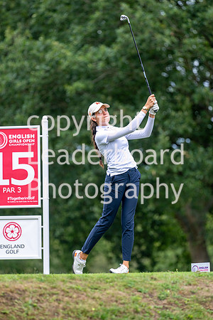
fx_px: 2662
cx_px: 106
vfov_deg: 6.9
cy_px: 160
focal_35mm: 300
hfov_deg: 4.6
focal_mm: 300
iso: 400
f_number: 5
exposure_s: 1/1000
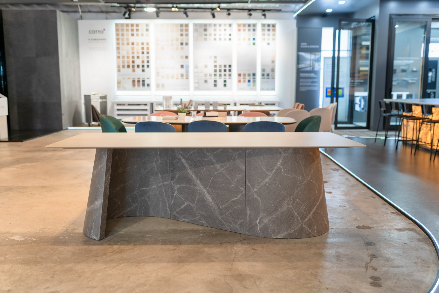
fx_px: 427
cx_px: 220
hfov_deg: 54.4
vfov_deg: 37.9
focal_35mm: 35
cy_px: 146
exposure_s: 1/200
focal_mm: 35
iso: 320
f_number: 1.8
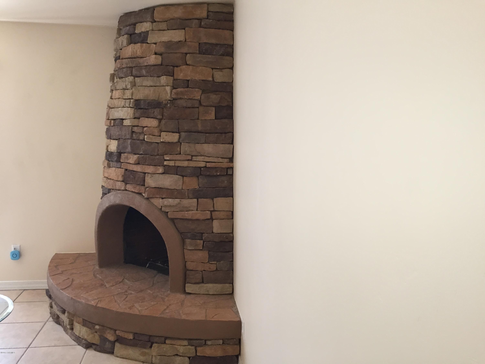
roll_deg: -1.1
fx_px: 406
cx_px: 242
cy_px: 182
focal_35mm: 29
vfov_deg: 48.2
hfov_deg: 61.7
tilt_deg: -8.8
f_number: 2.2
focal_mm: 4.15
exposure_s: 1/30
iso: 100
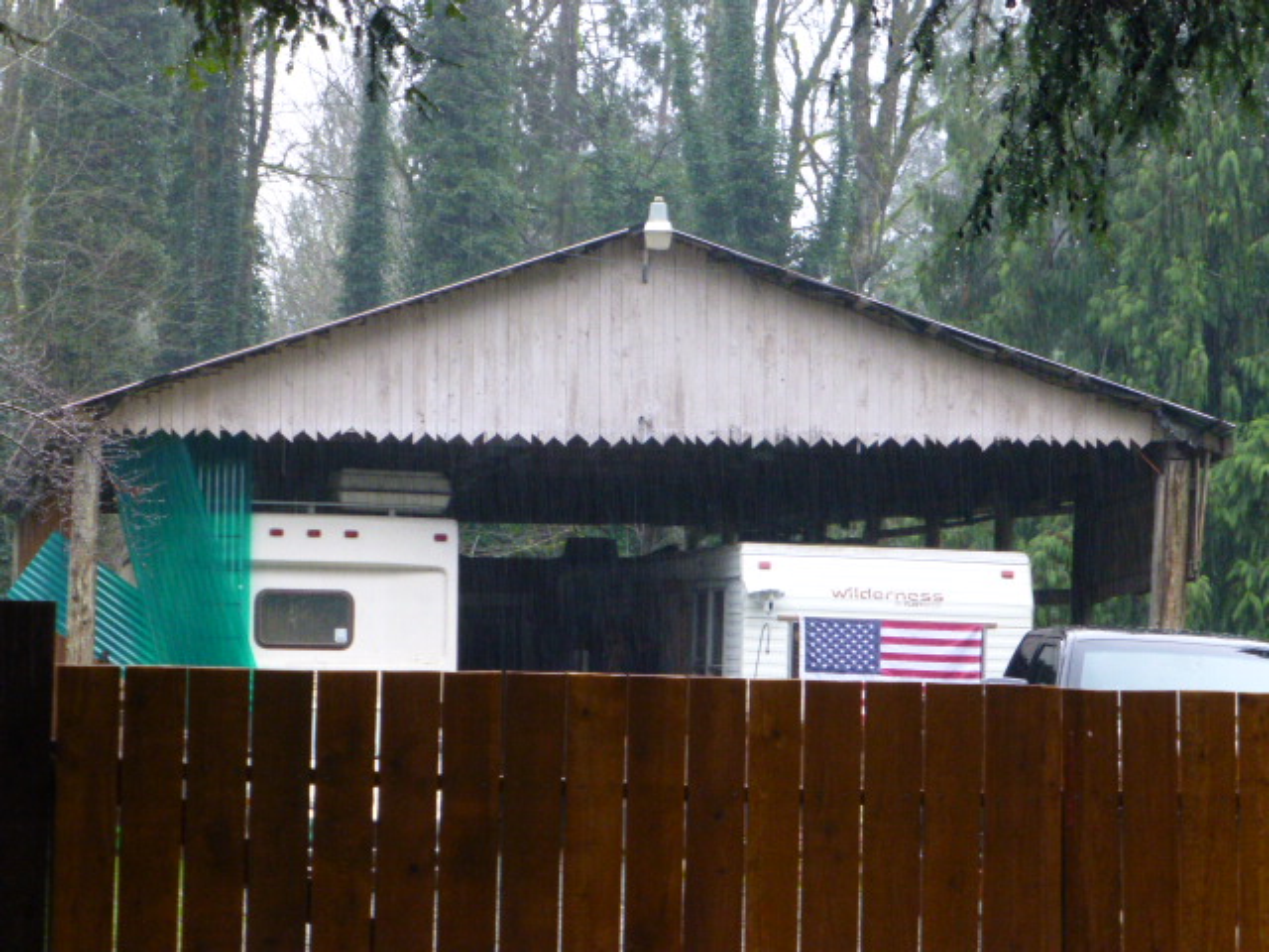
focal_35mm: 129
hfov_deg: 15.3
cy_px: 476
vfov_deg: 11.5
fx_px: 4729
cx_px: 634
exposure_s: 1/30
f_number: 5.4
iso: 800
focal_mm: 23.1
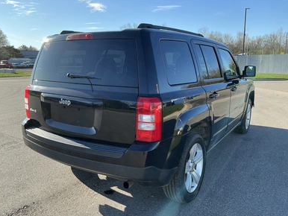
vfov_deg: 48.3
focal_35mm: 29
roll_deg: +0.5
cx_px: 140
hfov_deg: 61.6
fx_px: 241
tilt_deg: -8.0
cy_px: 107
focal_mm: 3
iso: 25
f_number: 1.8
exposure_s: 1/599
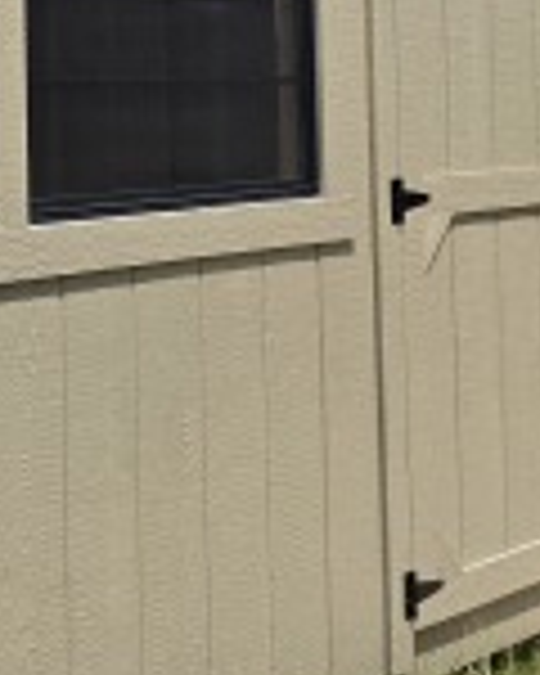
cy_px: -58
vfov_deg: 19.2
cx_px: -4
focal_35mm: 96
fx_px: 1918
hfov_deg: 15.7
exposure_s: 1/7944
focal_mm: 6.3
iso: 80
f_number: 1.7
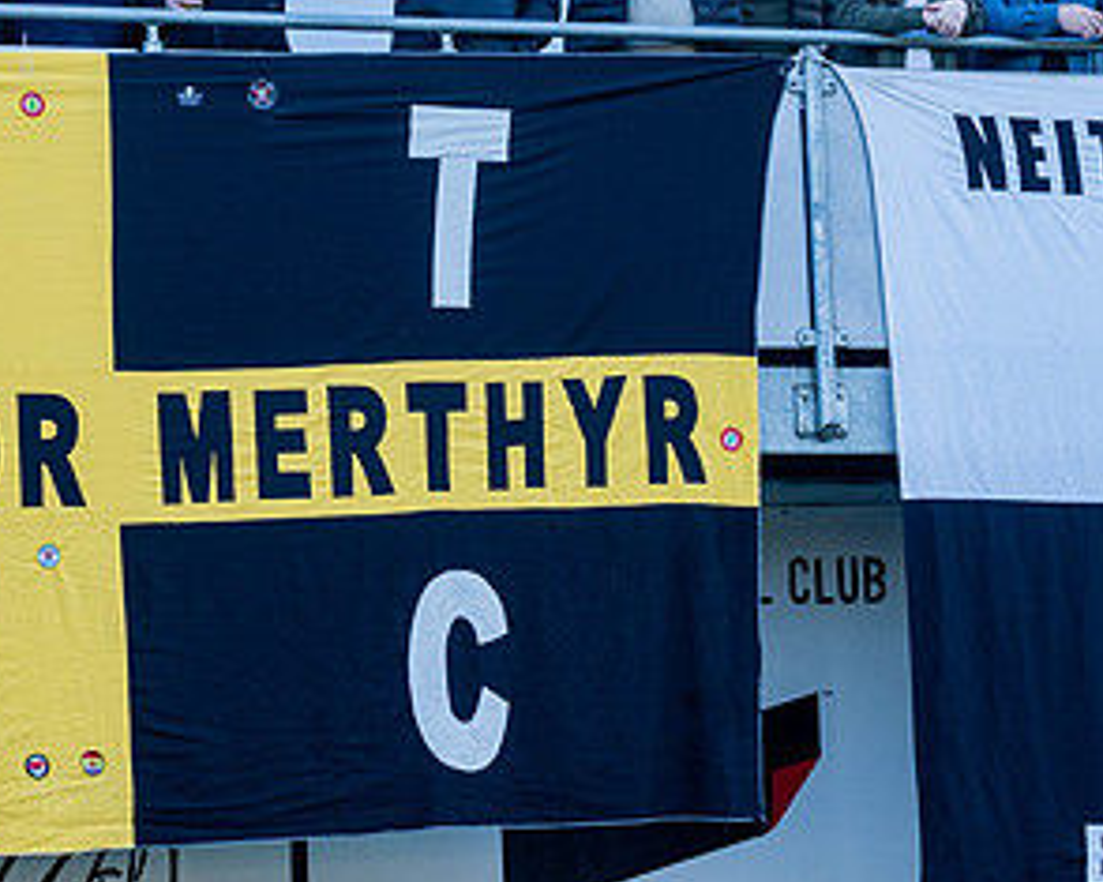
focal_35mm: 194
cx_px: 413
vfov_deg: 8.0
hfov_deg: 10.0
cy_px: 155
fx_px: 6331
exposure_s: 1/500
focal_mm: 84
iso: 1000
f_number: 5
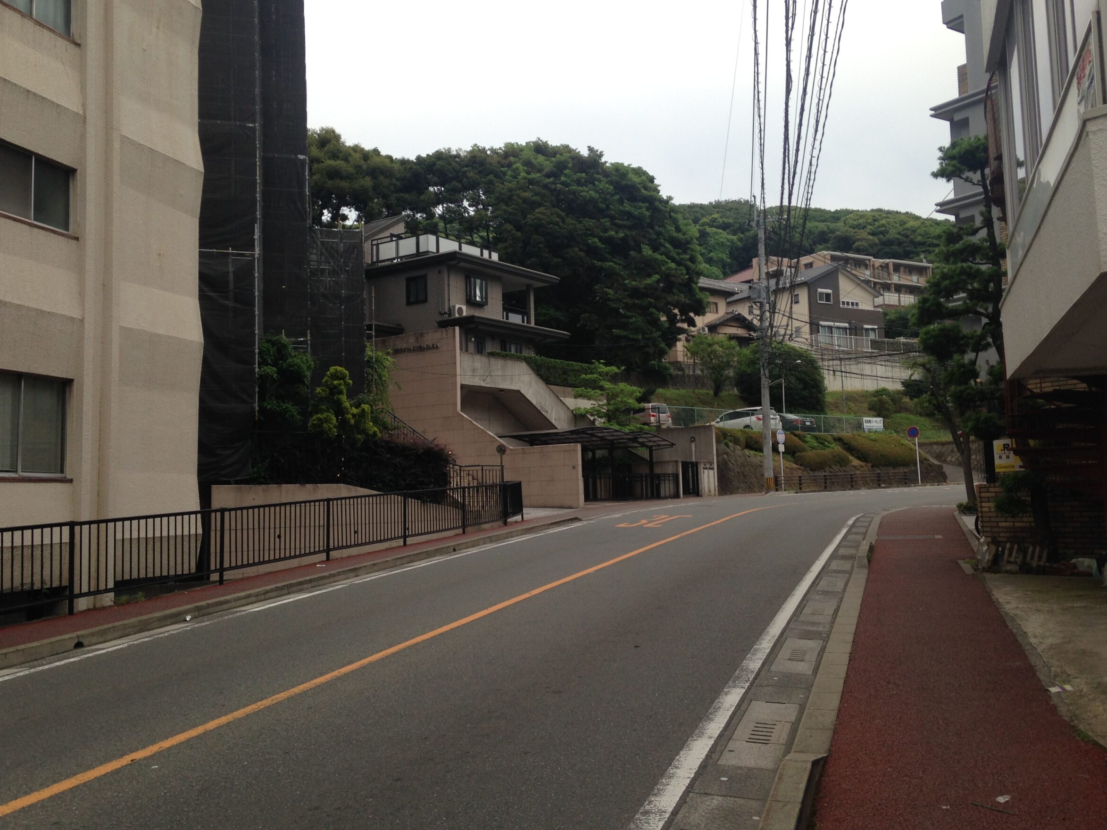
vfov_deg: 39.6
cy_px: 401
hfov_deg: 51.3
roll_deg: +0.8
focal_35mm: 36
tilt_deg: +7.3
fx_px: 1151
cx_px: 571
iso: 50
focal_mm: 4.12
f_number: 2.4
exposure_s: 1/359
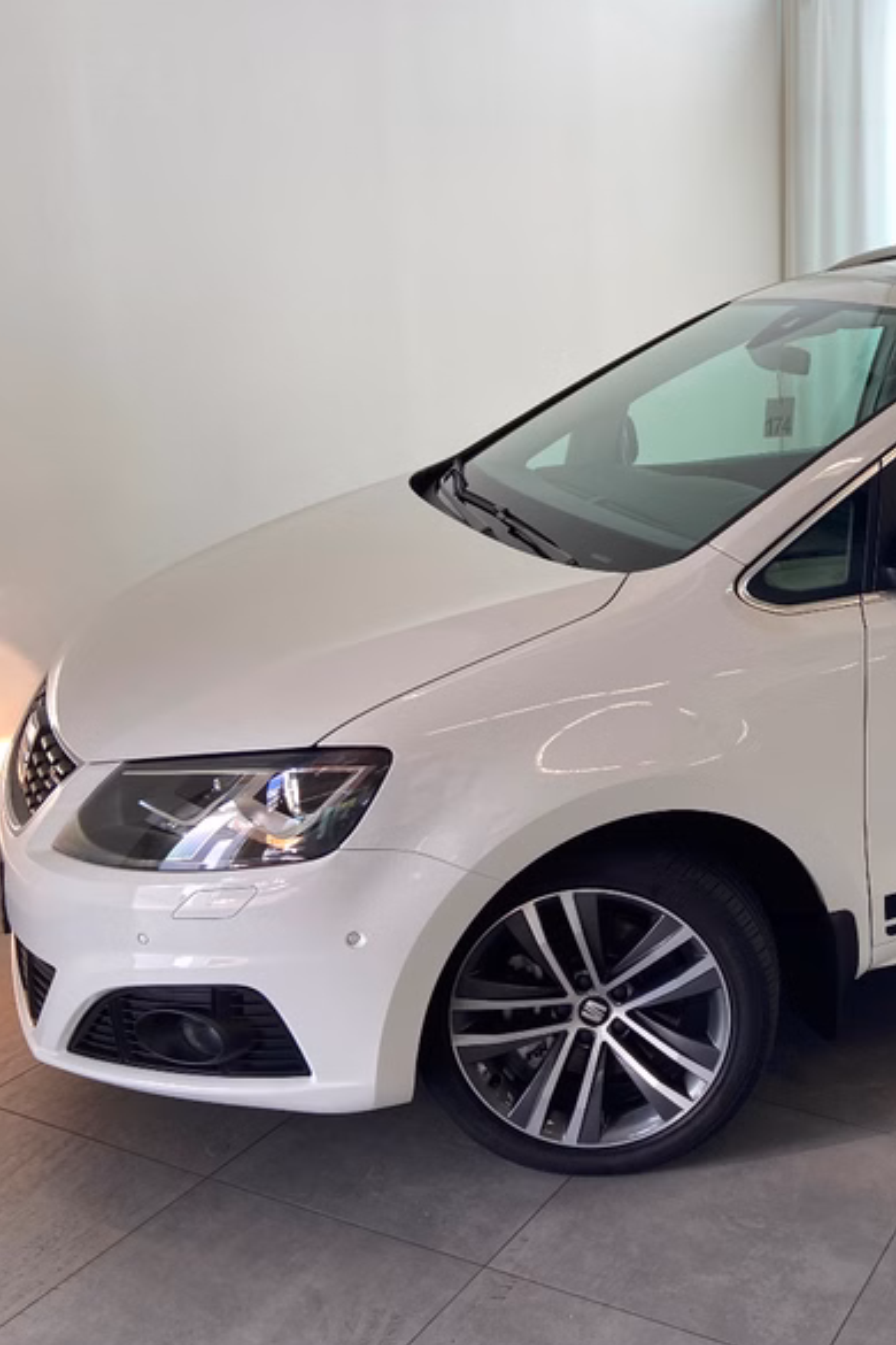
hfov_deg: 33.2
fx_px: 1381
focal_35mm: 37
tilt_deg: -16.4
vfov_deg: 51.9
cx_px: 873
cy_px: 669
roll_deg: -1.0
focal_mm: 4.25
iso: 32
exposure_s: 1/100
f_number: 1.8
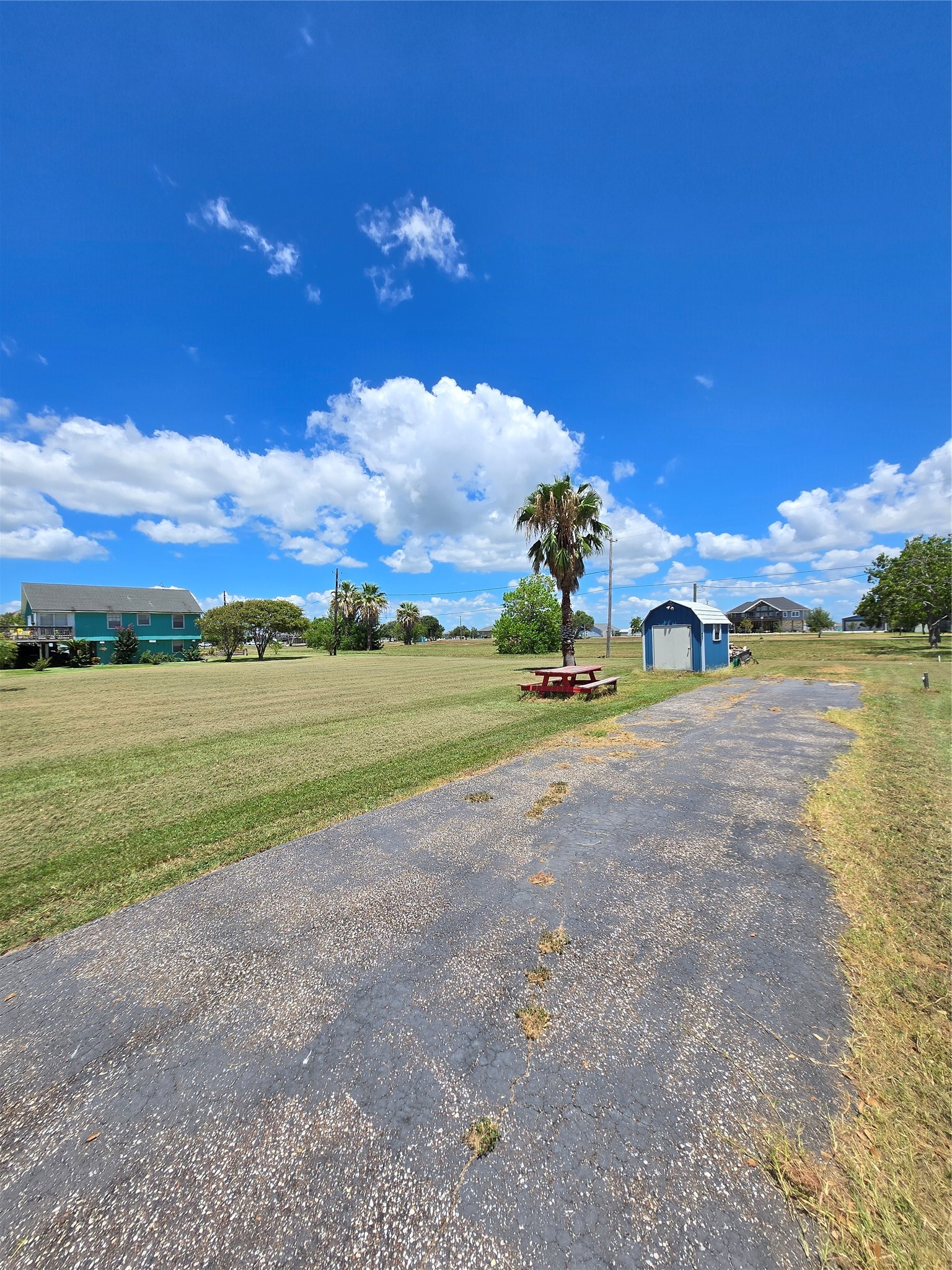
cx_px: 476
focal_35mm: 13
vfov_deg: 106.2
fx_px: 477
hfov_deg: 89.9
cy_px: 635
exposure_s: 1/1258
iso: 25
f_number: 2.2
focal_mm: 1.7
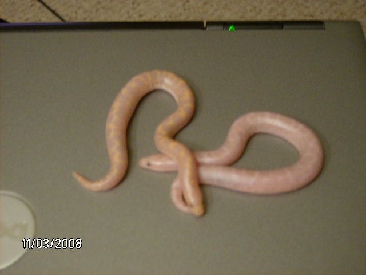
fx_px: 592
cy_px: 138
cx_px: 183
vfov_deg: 26.1
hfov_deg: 34.3
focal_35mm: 56
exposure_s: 1/9.49
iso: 200
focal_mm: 9.3
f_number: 3.4
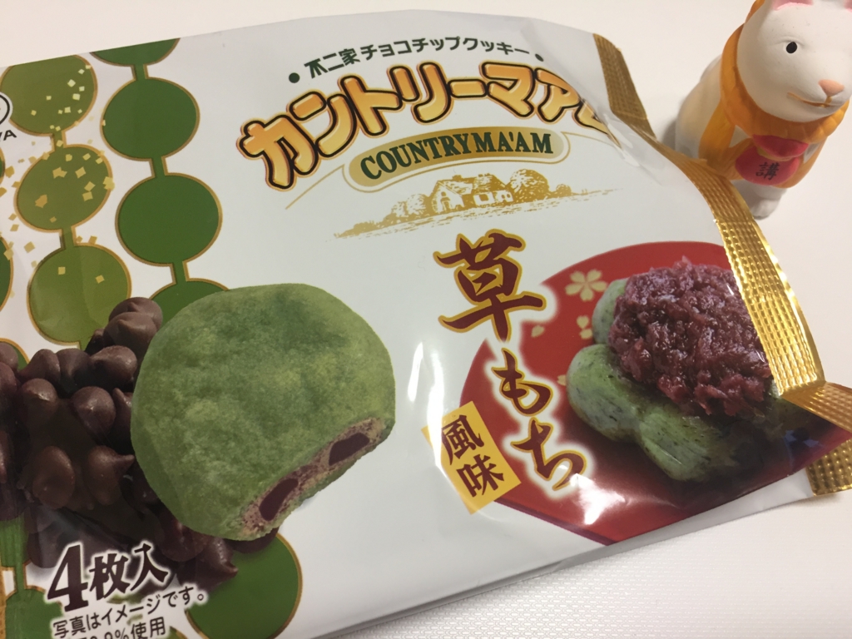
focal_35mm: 29
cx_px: 426
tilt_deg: -59.3
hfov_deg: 61.7
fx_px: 714
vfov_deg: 48.2
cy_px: 320
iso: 100
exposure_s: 1/30
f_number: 2.2
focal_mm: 4.15
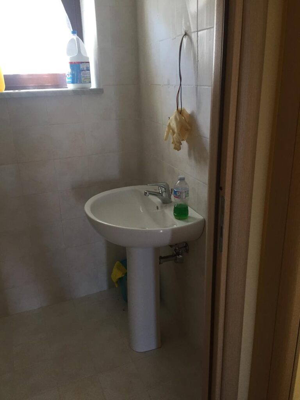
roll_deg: +3.2
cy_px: 200
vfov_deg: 61.7
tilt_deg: -19.1
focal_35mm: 29
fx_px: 335
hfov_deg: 48.2
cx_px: 150
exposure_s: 1/33
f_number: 2.2
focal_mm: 4.15
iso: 80
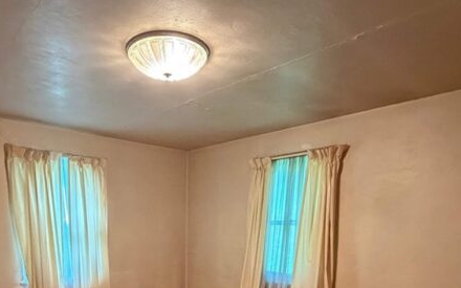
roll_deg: -0.8
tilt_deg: -10.9
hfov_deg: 68.0
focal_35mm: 27
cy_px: 280
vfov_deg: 40.9
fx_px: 339
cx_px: 196
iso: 1000
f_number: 2.2
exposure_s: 1/60
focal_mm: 2.22
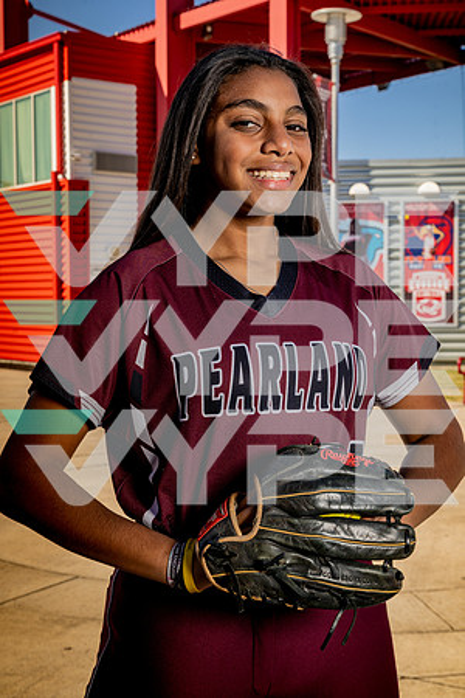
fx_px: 1066
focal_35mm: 55
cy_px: 349
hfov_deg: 24.6
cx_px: 232
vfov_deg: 36.2
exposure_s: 1/250
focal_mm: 55
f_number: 10
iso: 125
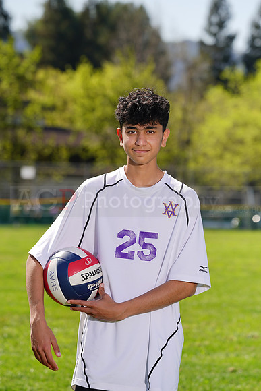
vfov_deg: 9.7
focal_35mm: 212
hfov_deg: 6.5
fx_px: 2304
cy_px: 196
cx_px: 130
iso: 64
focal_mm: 212
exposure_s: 1/200
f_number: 8
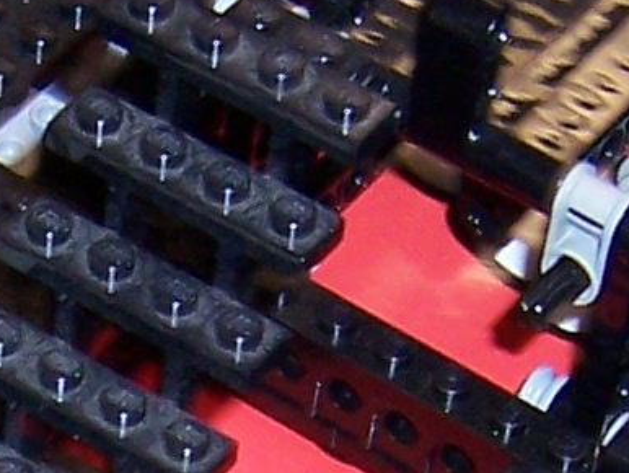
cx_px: -218
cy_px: 953
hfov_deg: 8.8
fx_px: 4000
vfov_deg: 6.6
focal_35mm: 220
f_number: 2.8
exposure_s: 1/60
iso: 140
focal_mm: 5.5
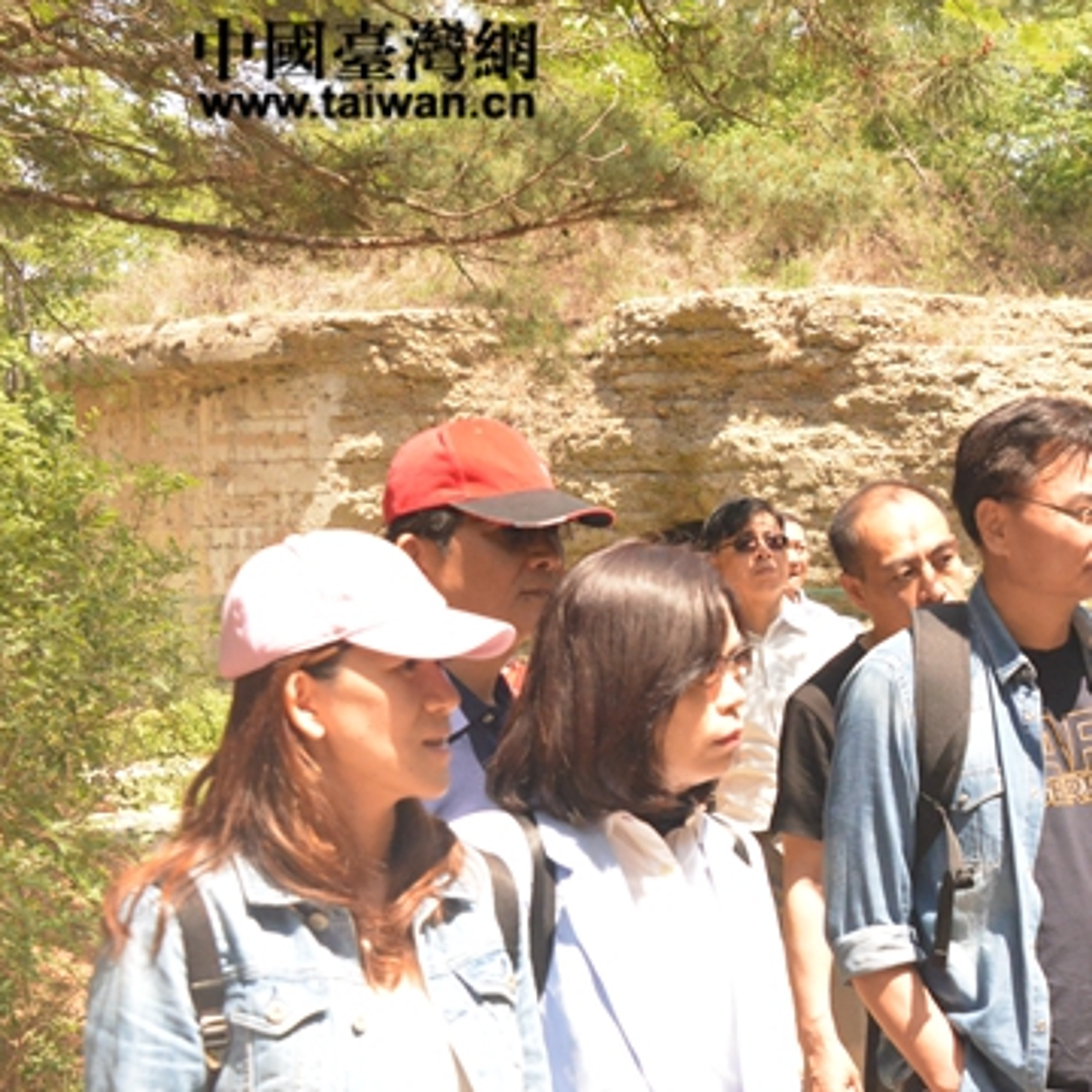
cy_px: 675
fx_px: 3034
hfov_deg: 19.5
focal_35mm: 85
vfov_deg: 20.4
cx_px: 1207
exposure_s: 1/2500
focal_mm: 45
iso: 6400
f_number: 8
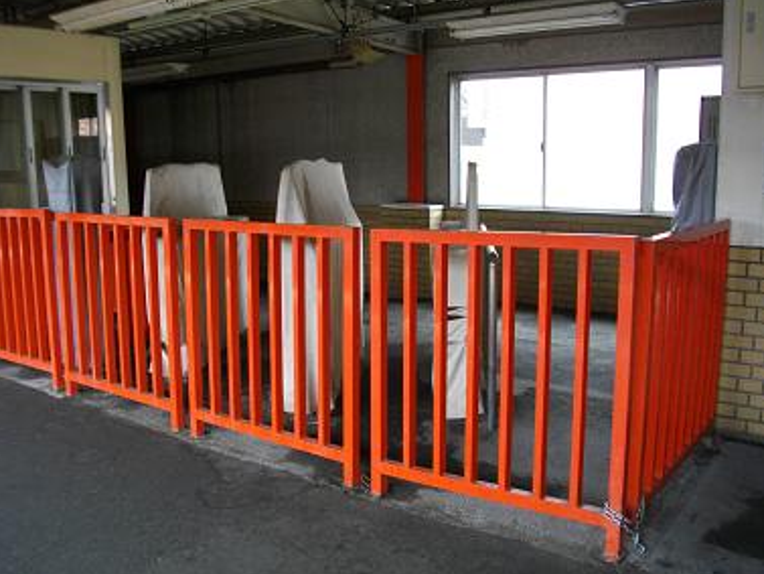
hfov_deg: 55.3
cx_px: 378
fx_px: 729
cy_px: 286
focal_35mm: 33
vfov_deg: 43.0
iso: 200
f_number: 2.9
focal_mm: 5.7
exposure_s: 1/80
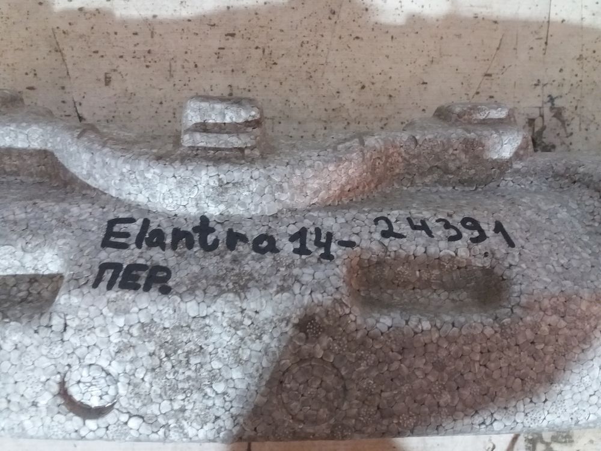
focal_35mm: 28
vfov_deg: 49.7
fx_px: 486
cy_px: 226
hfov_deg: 63.4
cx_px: 300
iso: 250
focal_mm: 3.7
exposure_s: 1/17
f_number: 1.9
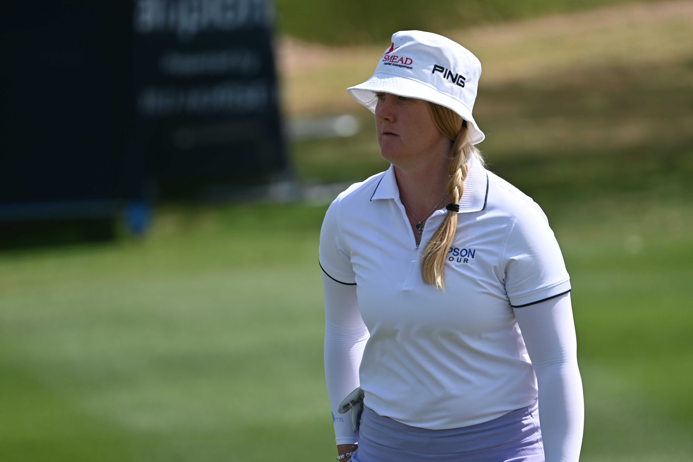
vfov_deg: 2.3
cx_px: 346
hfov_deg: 3.4
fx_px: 11549
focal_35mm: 600
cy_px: 231
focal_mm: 400
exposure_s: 1/640
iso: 140
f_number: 5.6
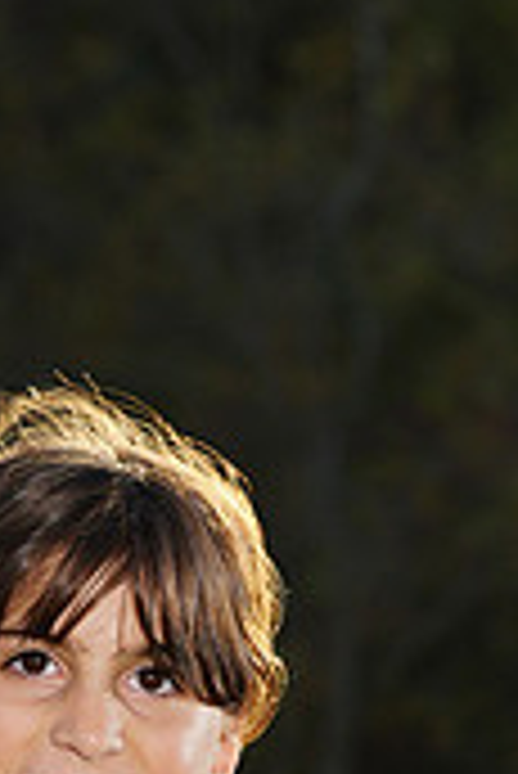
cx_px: 34
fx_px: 11631
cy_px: 1156
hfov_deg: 2.6
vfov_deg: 3.8
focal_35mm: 540
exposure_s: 1/250
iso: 200
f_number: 10
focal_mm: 160
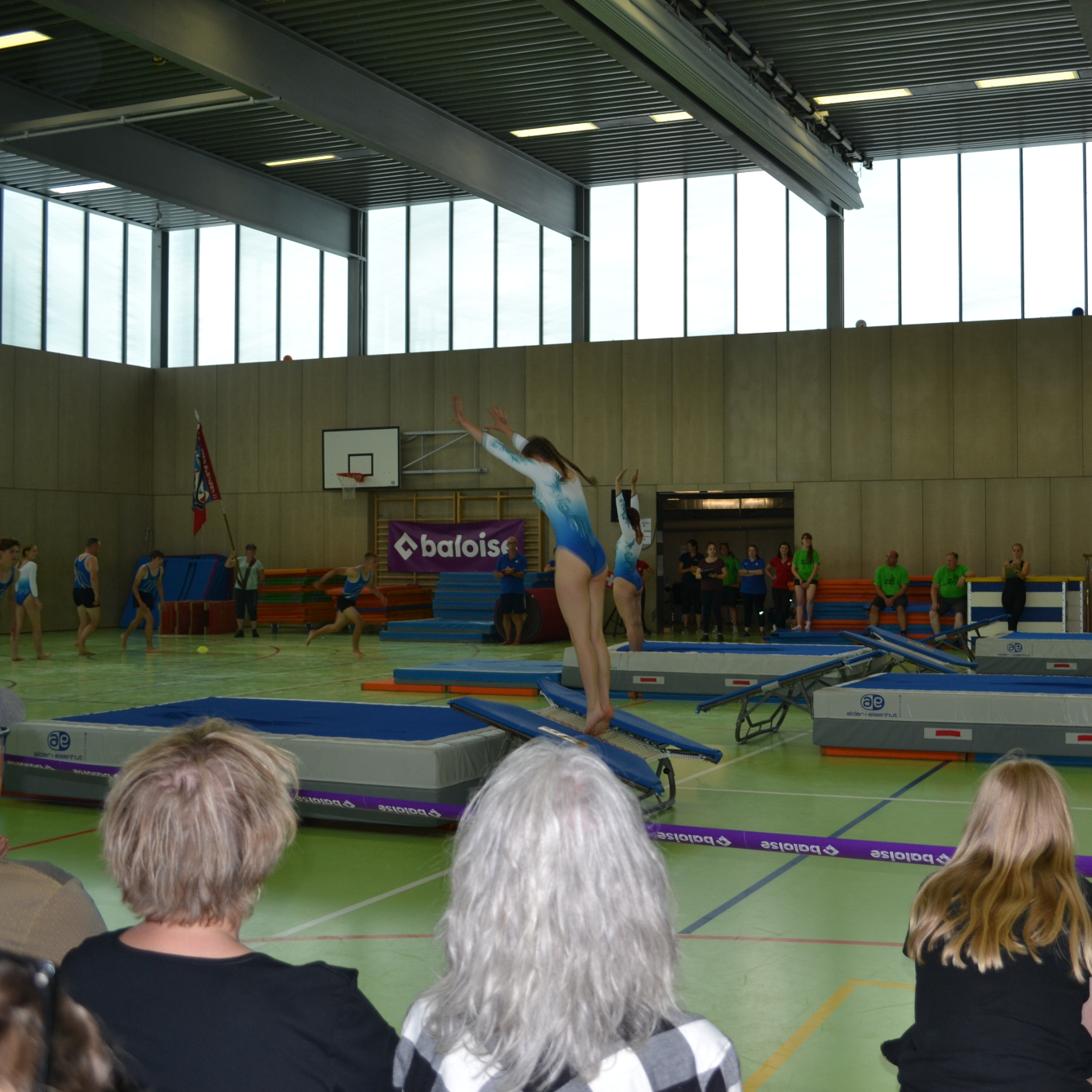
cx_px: 767
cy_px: 552
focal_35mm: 39
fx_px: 1392
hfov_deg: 42.0
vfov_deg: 42.8
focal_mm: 20
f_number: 4
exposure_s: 1/125
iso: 110
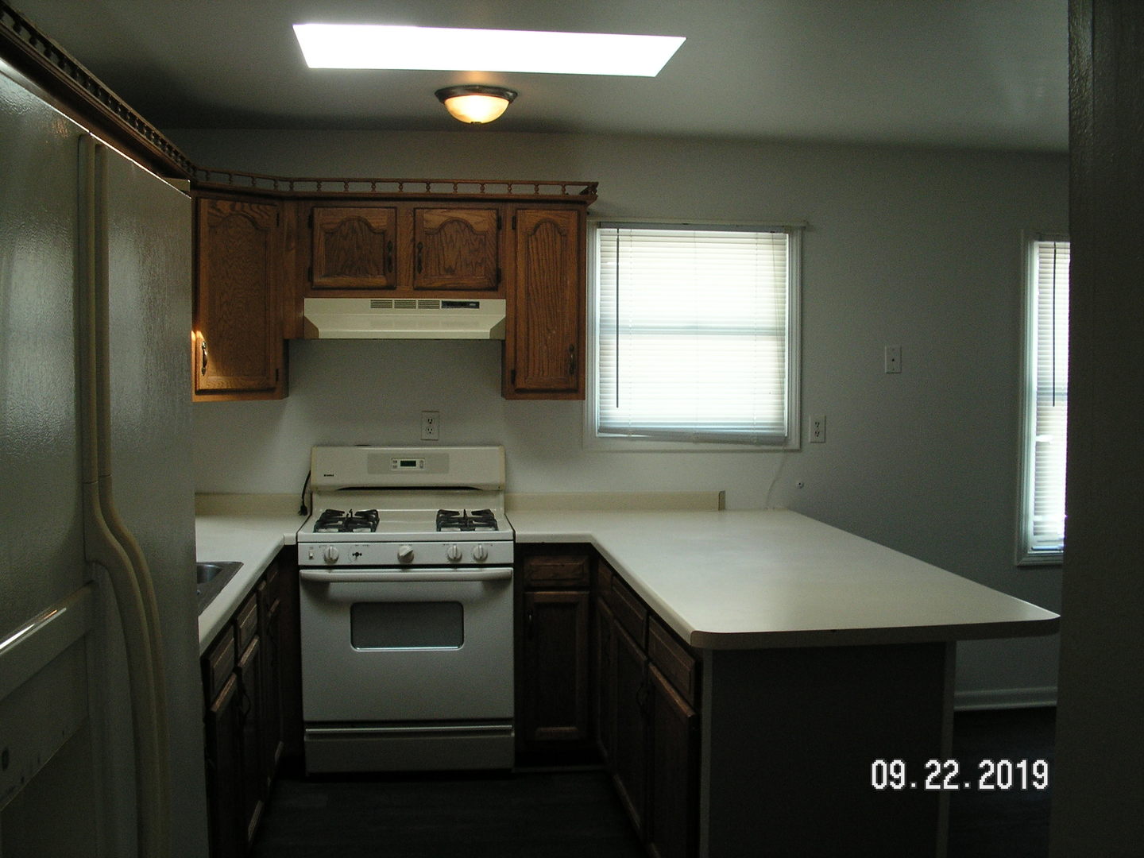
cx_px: 572
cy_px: 429
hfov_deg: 51.4
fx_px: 1190
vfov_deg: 39.7
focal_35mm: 36
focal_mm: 6
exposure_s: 1/40
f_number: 3.2
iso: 80
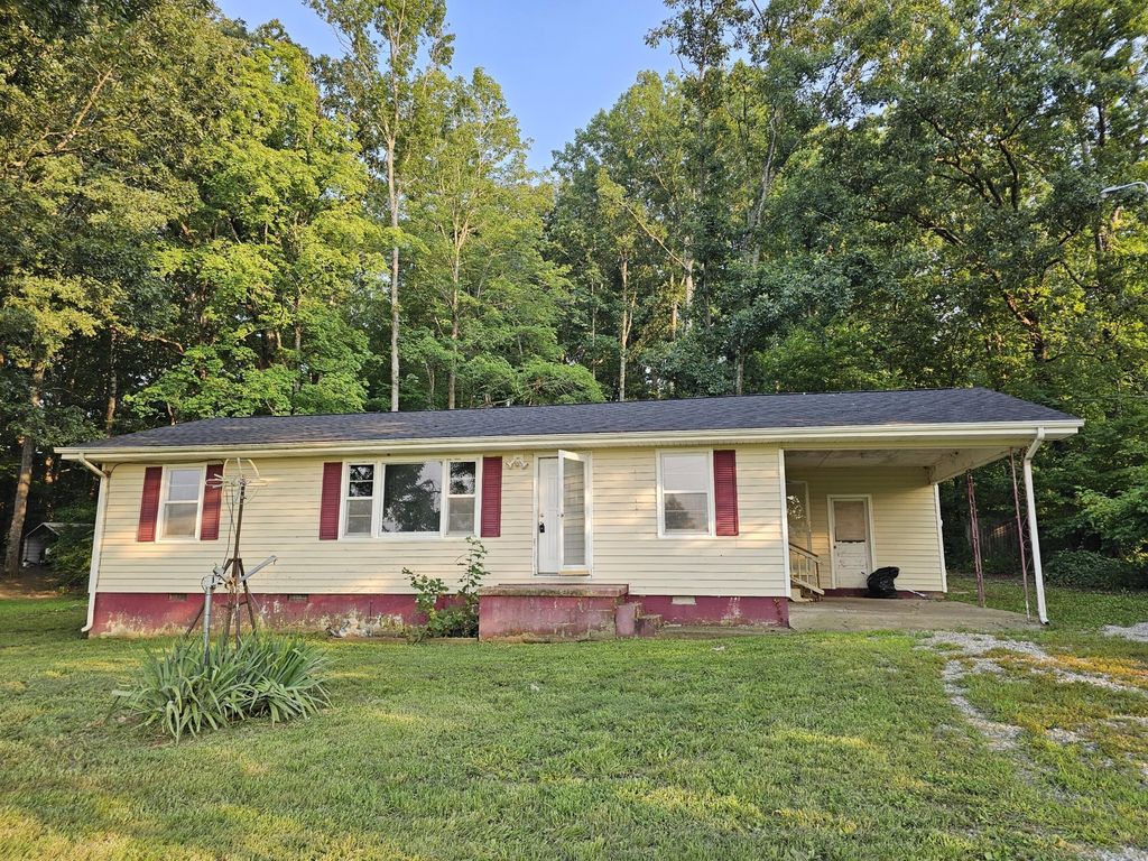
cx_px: 574
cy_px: 430
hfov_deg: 73.9
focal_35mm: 23
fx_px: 763
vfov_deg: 58.9
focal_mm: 6.3
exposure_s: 1/180
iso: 25
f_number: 1.7
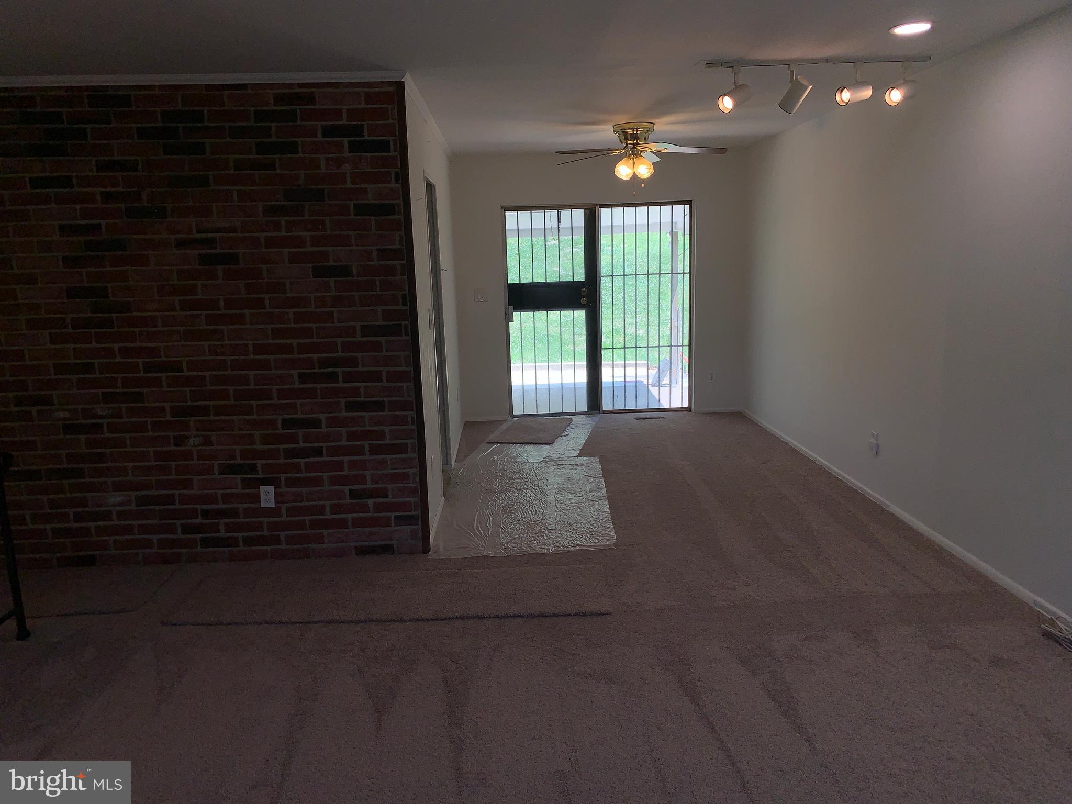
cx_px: 536
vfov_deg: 53.1
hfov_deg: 67.3
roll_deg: +1.9
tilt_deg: -12.9
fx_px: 805
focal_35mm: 26
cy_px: 402
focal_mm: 4.25
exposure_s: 1/570
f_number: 1.8
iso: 25
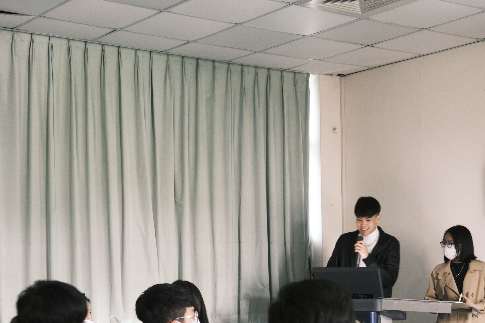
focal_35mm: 69
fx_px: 930
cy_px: 315
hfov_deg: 29.1
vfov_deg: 19.2
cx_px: 301
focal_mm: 23.4
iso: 1000
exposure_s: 1/15
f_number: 2.8
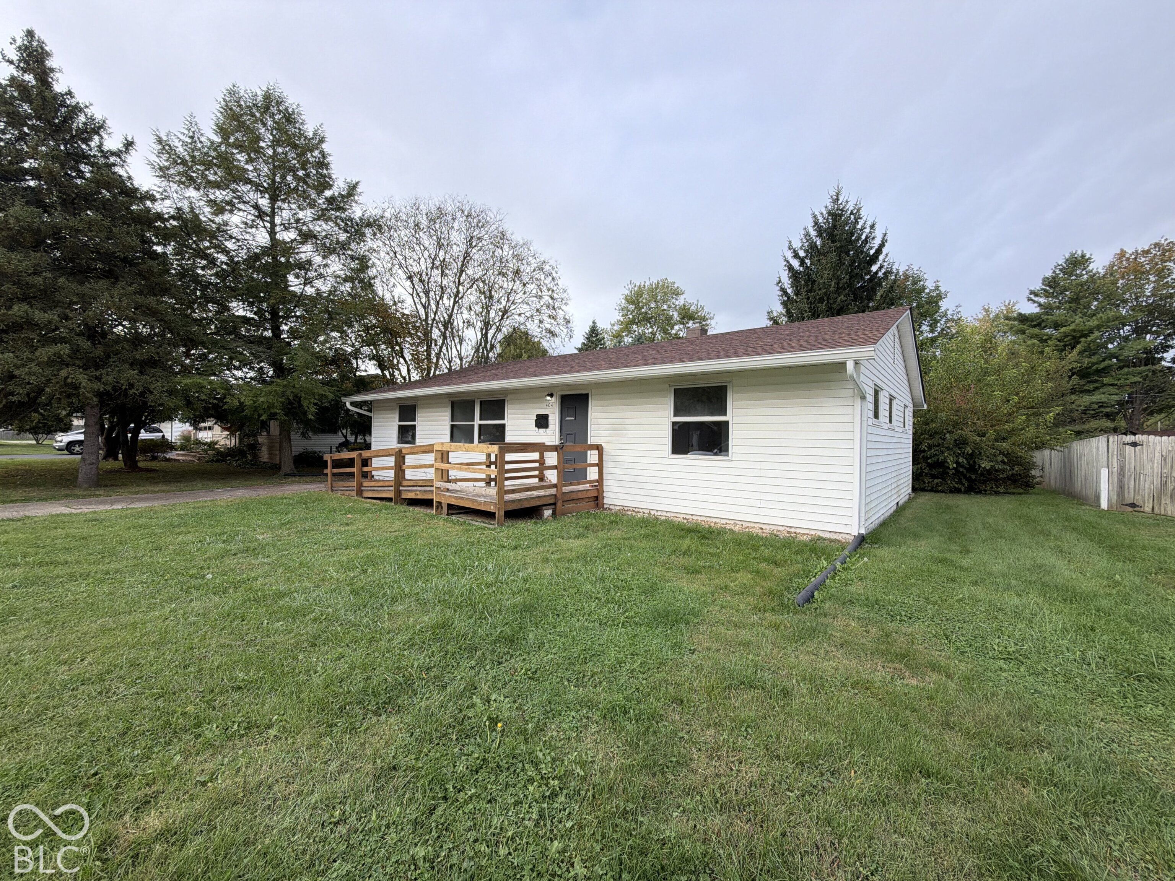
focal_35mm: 14
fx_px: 475
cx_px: 588
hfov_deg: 102.1
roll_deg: +0.9
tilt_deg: +0.1
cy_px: 440
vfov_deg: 85.7
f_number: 2.2
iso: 50
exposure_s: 1/289
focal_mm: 2.22
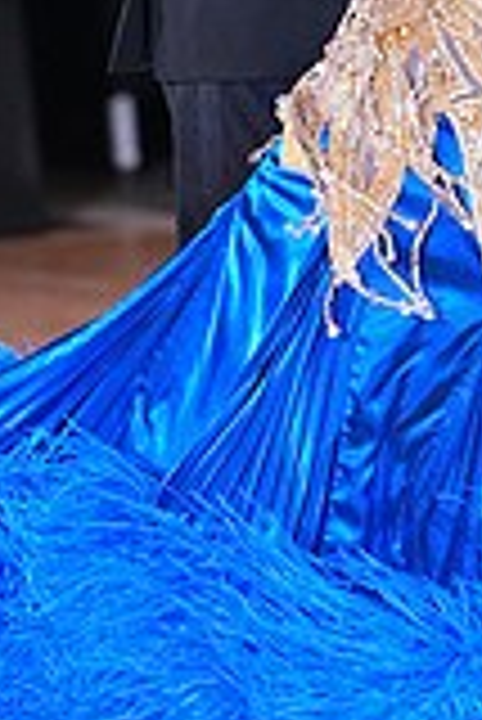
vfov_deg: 2.8
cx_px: 246
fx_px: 14548
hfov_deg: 1.9
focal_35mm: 726
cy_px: -176
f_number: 4.5
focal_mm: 200
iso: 8000
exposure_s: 1/400
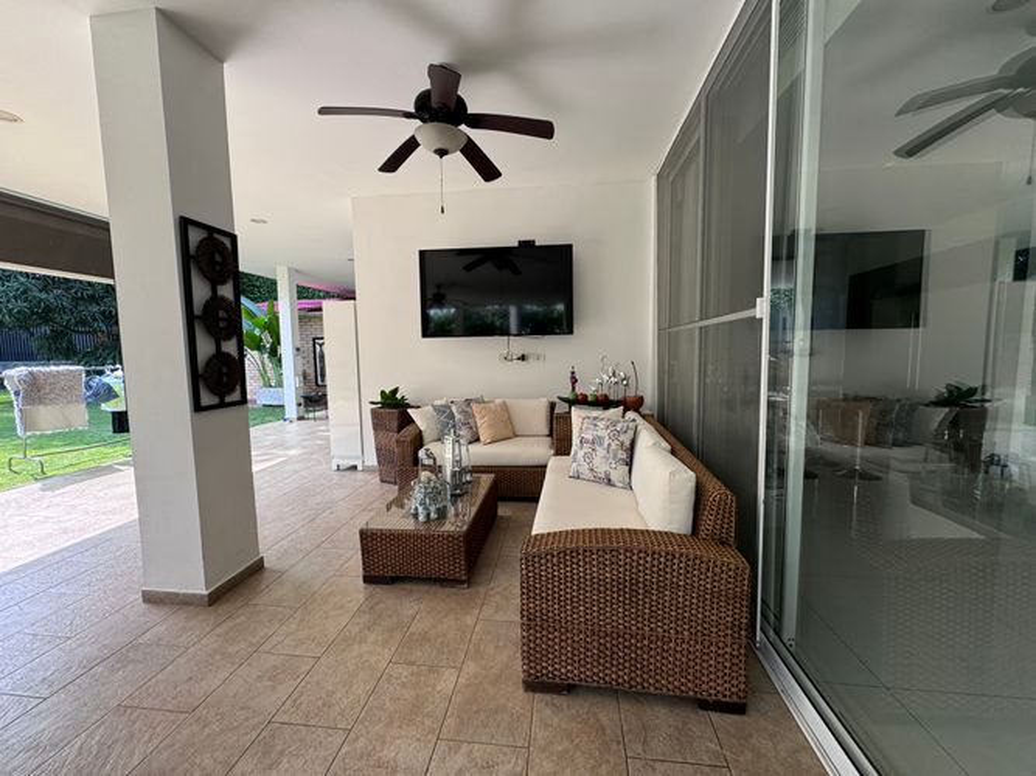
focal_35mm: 14
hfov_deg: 102.1
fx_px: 419
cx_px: 518
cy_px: 388
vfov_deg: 85.7
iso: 40
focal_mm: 2.22
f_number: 2.2
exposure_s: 1/127
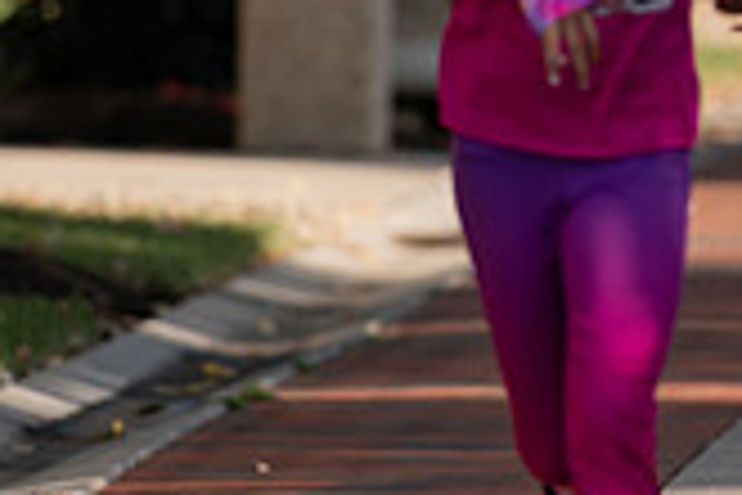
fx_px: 21784
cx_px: 1084
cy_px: -155
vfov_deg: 1.3
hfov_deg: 1.9
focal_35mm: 1057
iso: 200
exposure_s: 1/800
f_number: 4.5
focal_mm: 300
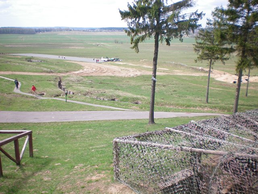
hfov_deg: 49.0
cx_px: 129
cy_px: 97
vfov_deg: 37.7
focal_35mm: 38
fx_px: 283
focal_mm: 6.3
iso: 64
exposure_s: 1/500
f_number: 3.1
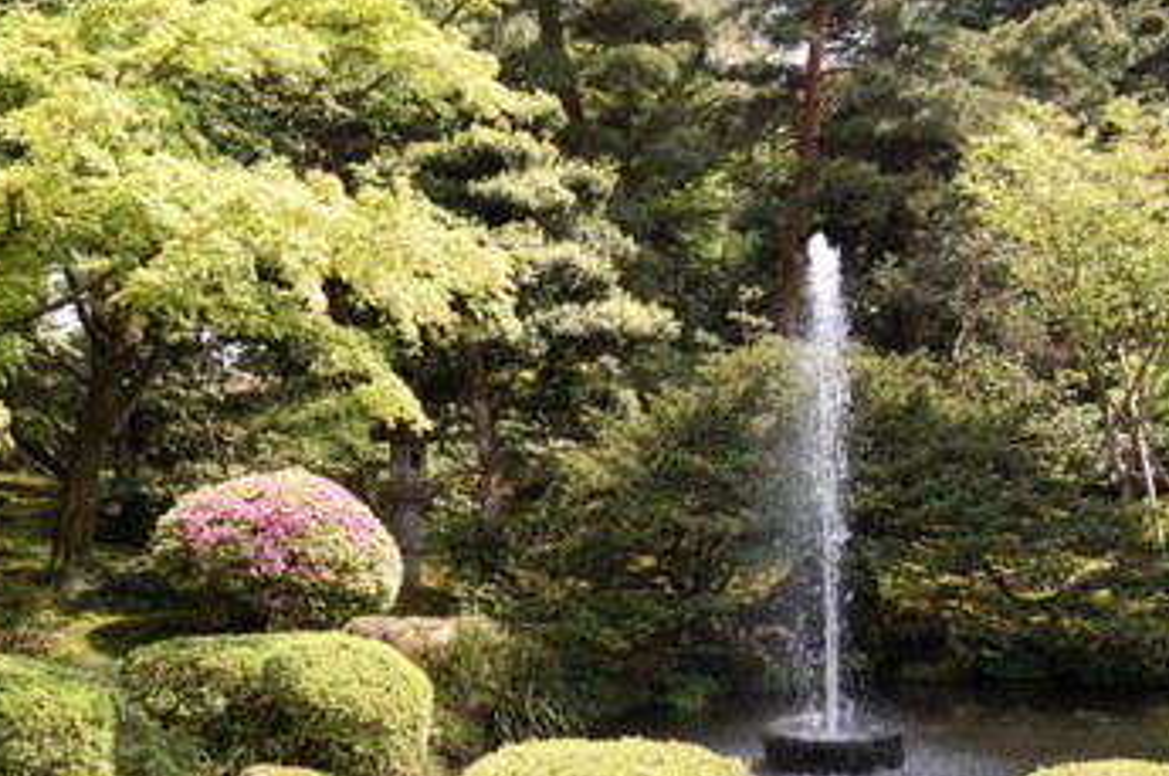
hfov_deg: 45.3
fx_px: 1394
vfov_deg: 31.1
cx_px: 495
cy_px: 334
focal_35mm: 43
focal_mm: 22
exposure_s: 1/160
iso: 200
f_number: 6.3
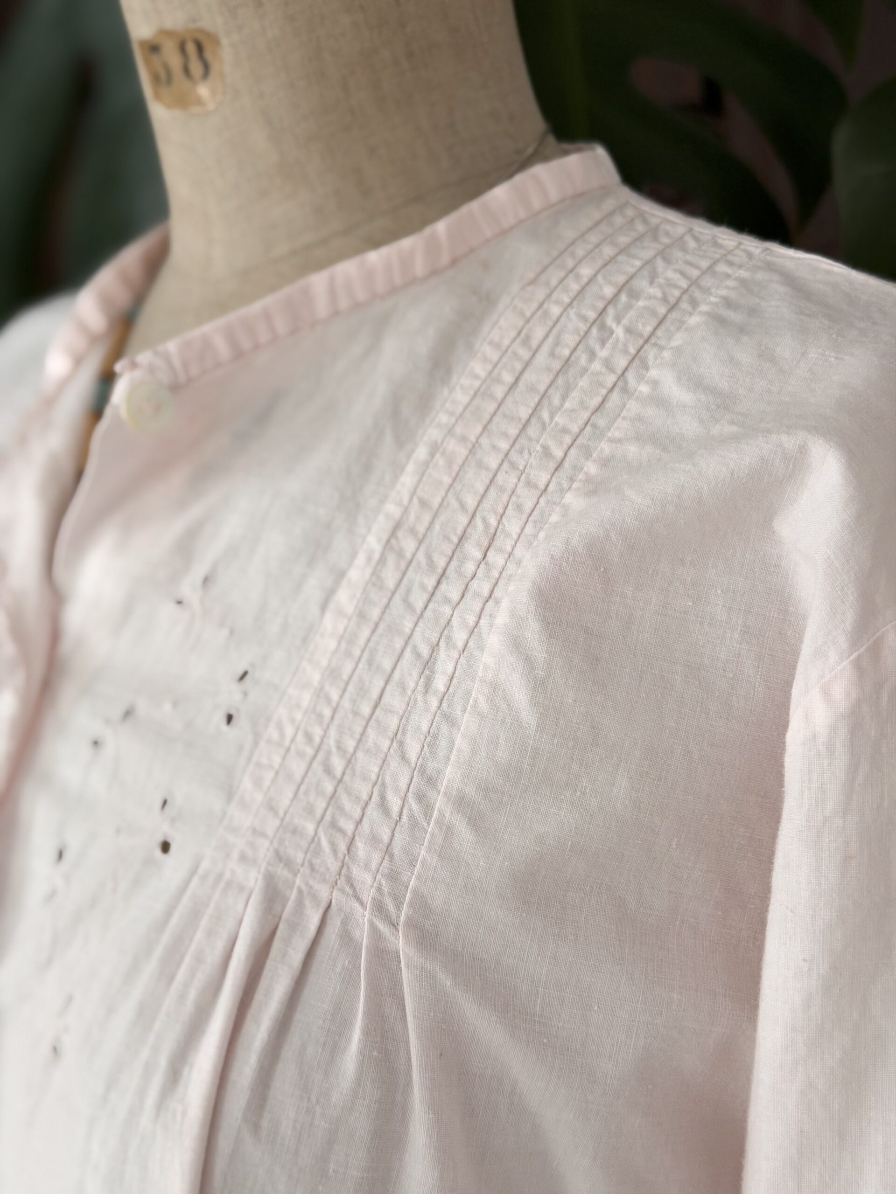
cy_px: 597
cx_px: 448
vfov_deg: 39.7
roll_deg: -0.6
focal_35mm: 48
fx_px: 1657
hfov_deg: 30.3
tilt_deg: -9.2
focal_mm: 6.76
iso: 160
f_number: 1.78
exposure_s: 1/60
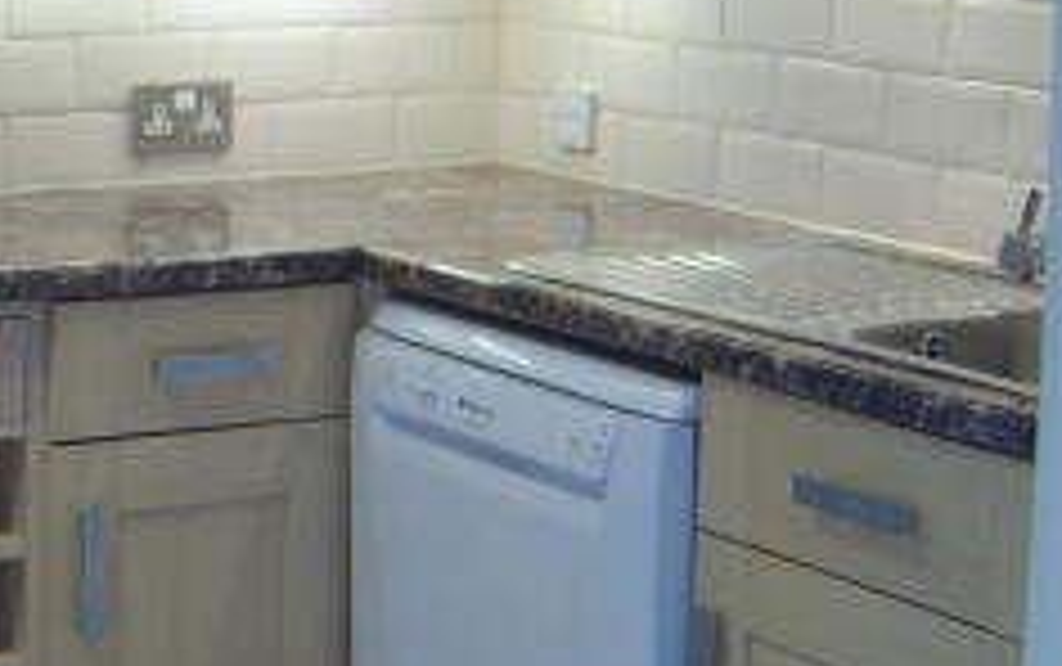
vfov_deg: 16.1
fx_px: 2347
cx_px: -205
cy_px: 191
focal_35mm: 81
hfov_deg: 23.4
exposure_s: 1/14
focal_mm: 8.13
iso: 100
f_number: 2.7
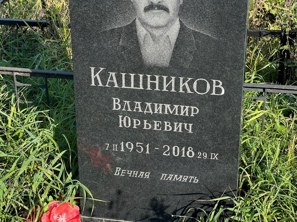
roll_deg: +0.1
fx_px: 661
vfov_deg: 19.1
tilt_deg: -29.6
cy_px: 111
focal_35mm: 77
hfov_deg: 25.3
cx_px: 148
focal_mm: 9
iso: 32
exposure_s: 1/236
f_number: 2.8
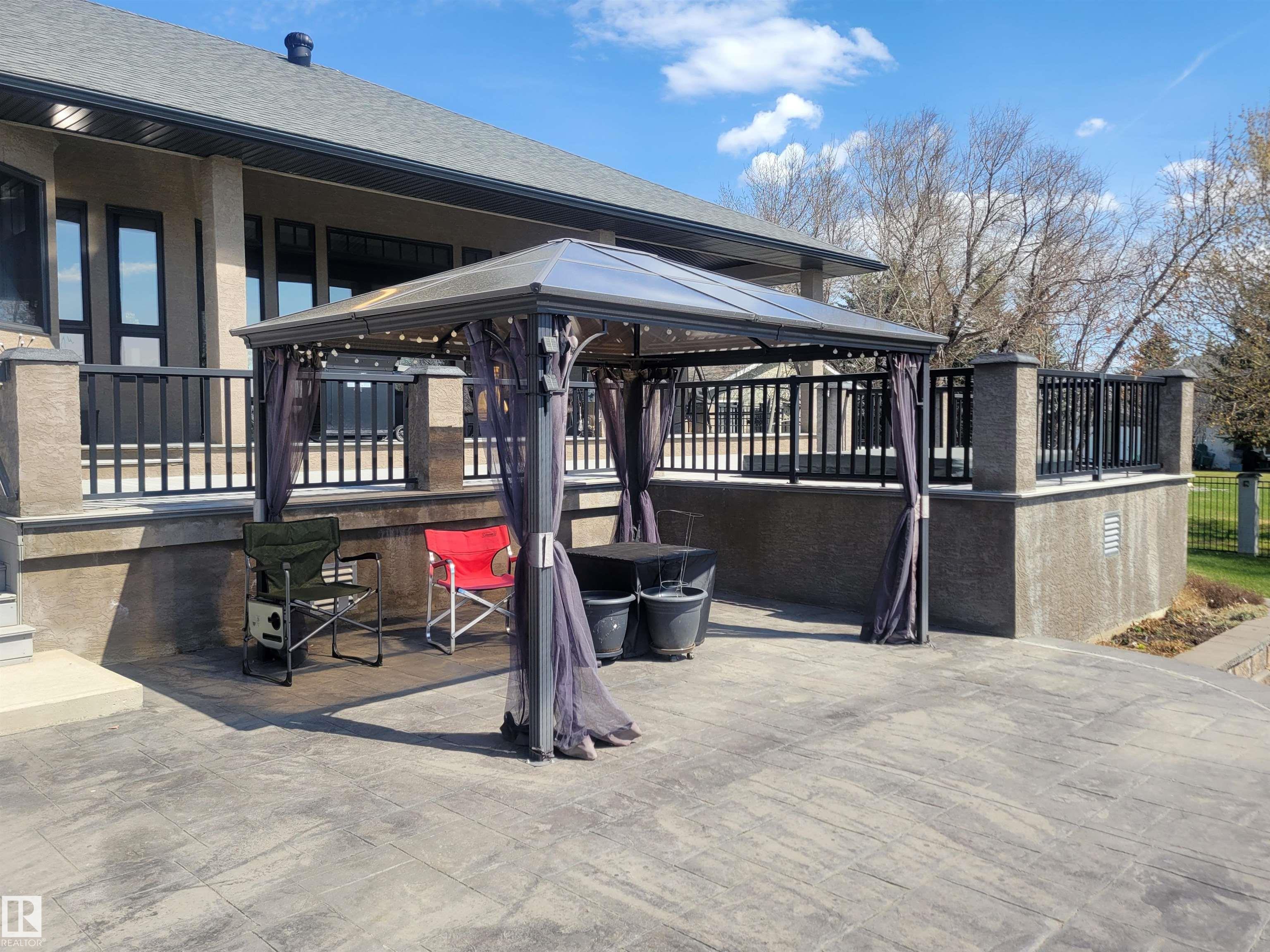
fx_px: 954
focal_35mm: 26
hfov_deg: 67.3
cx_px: 635
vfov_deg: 53.1
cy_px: 476
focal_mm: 5.4
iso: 40
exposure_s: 1/1667
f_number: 1.8
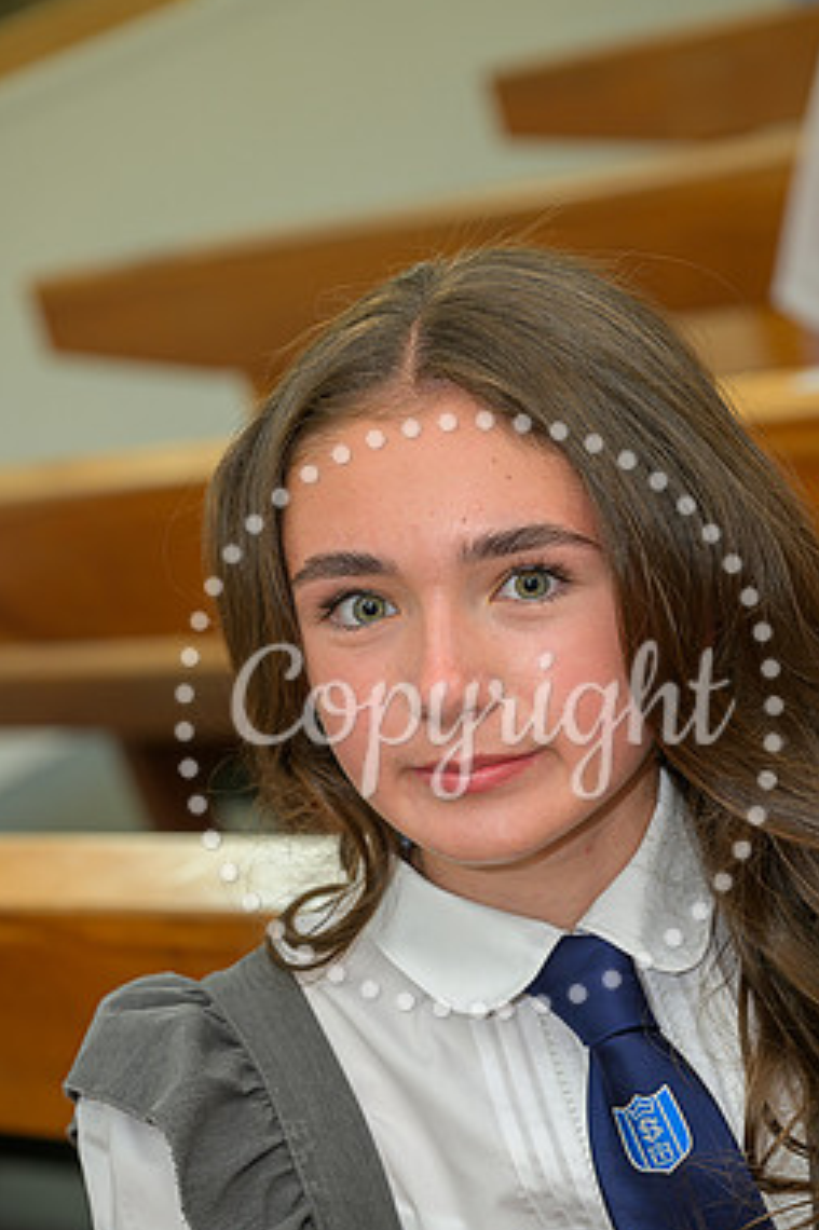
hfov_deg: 11.9
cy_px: 712
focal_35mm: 115
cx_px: 479
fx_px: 3928
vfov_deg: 17.8
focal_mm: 97
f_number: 5.6
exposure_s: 1/30
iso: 320
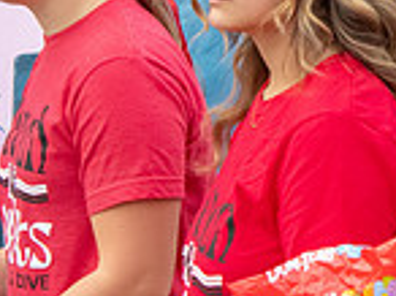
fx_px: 4591
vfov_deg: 3.7
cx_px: 629
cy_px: -26
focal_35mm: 402
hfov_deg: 4.9
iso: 3200
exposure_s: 1/320
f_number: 11
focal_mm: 105
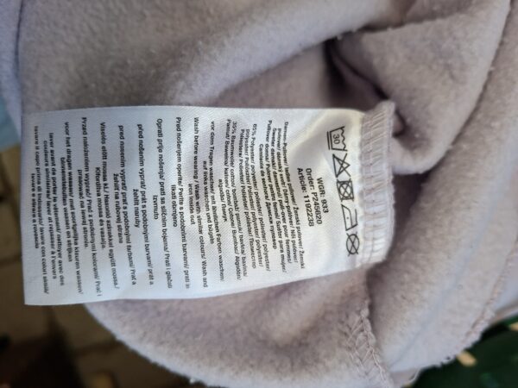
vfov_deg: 58.9
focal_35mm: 23
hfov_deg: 73.9
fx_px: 344
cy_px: 194
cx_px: 259
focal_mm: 5.54
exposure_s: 1/120
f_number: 1.8
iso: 50
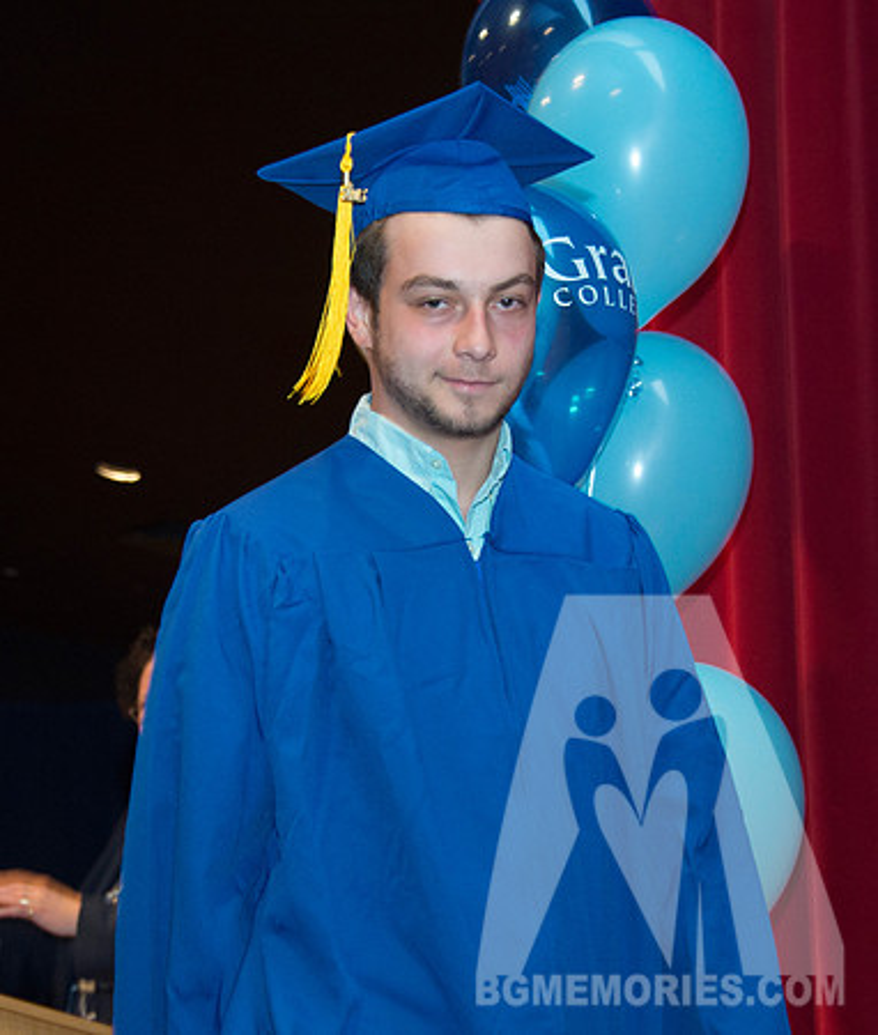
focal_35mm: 140
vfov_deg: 13.4
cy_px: 594
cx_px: 417
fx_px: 4389
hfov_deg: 11.4
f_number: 5
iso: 2000
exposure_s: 1/80
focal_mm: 78
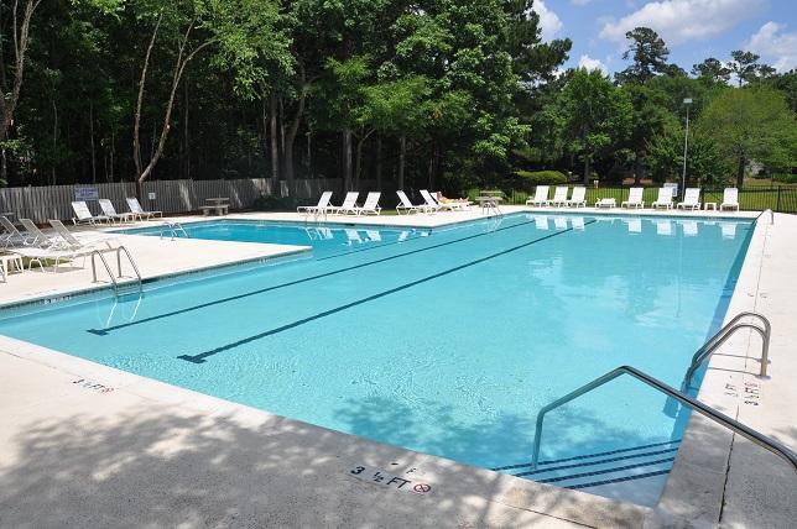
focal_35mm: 27
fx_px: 597
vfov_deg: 47.8
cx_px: 398
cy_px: 264
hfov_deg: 67.4
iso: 200
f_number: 10
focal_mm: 18
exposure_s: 1/400
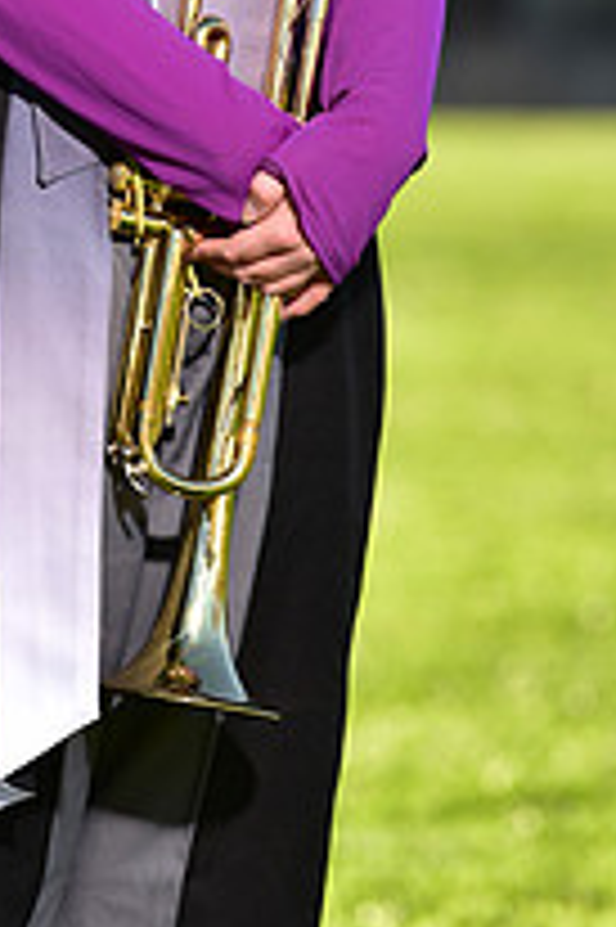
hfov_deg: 2.4
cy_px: -248
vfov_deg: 3.7
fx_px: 14474
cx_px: 52
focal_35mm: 563
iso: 80
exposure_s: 1/250
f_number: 5
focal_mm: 200
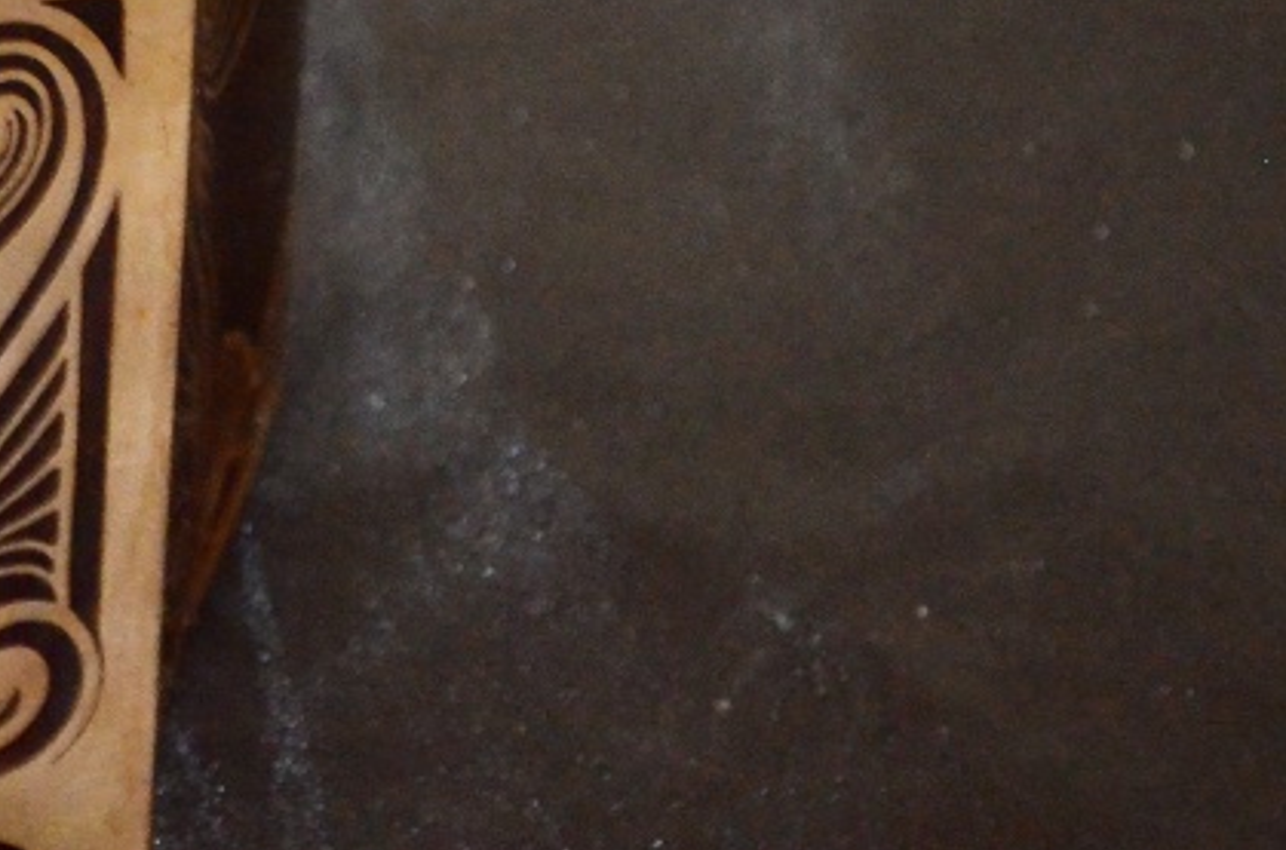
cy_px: -91
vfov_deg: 5.8
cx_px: -494
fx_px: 8424
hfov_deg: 8.6
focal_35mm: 236
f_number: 5.6
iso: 3200
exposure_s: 1/60
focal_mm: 55
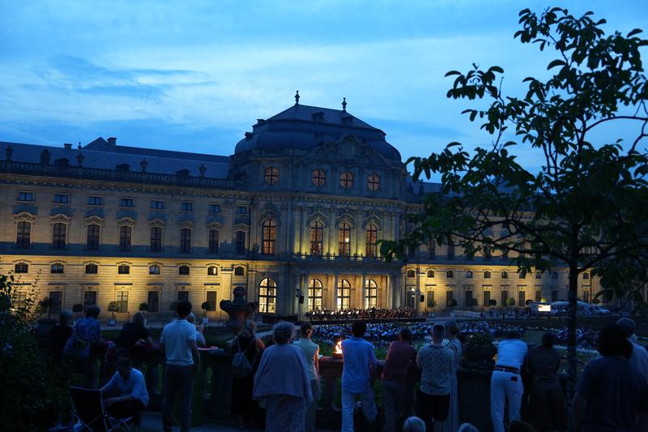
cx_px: 324
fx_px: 702
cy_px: 216
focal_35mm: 39
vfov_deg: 34.2
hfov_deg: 49.6
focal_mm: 39
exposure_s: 1/40
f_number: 2.8
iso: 1600
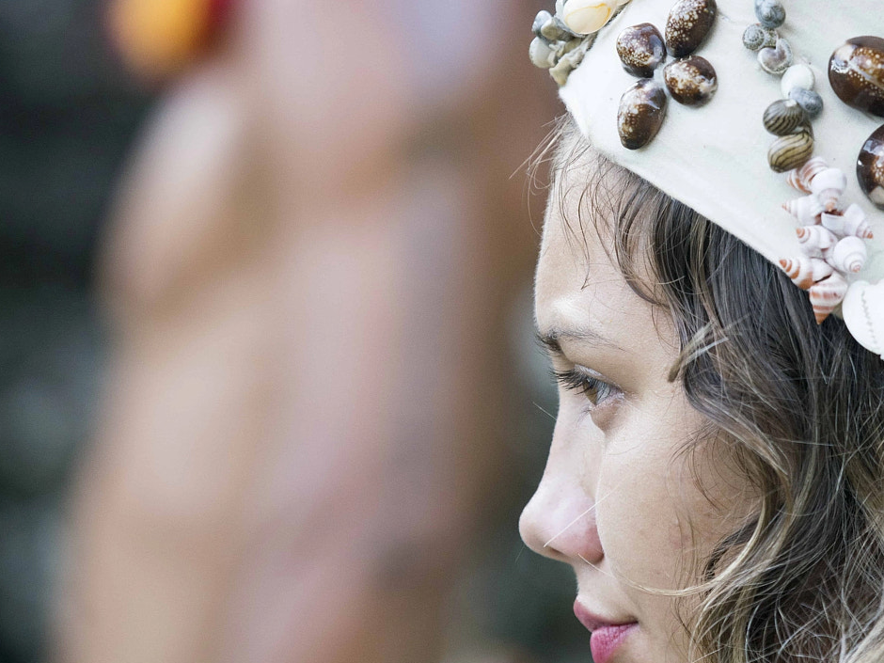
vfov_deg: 3.3
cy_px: 351
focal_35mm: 450
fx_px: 11492
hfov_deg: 4.4
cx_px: 625
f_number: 5.6
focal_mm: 275
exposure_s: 1/320
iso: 1600
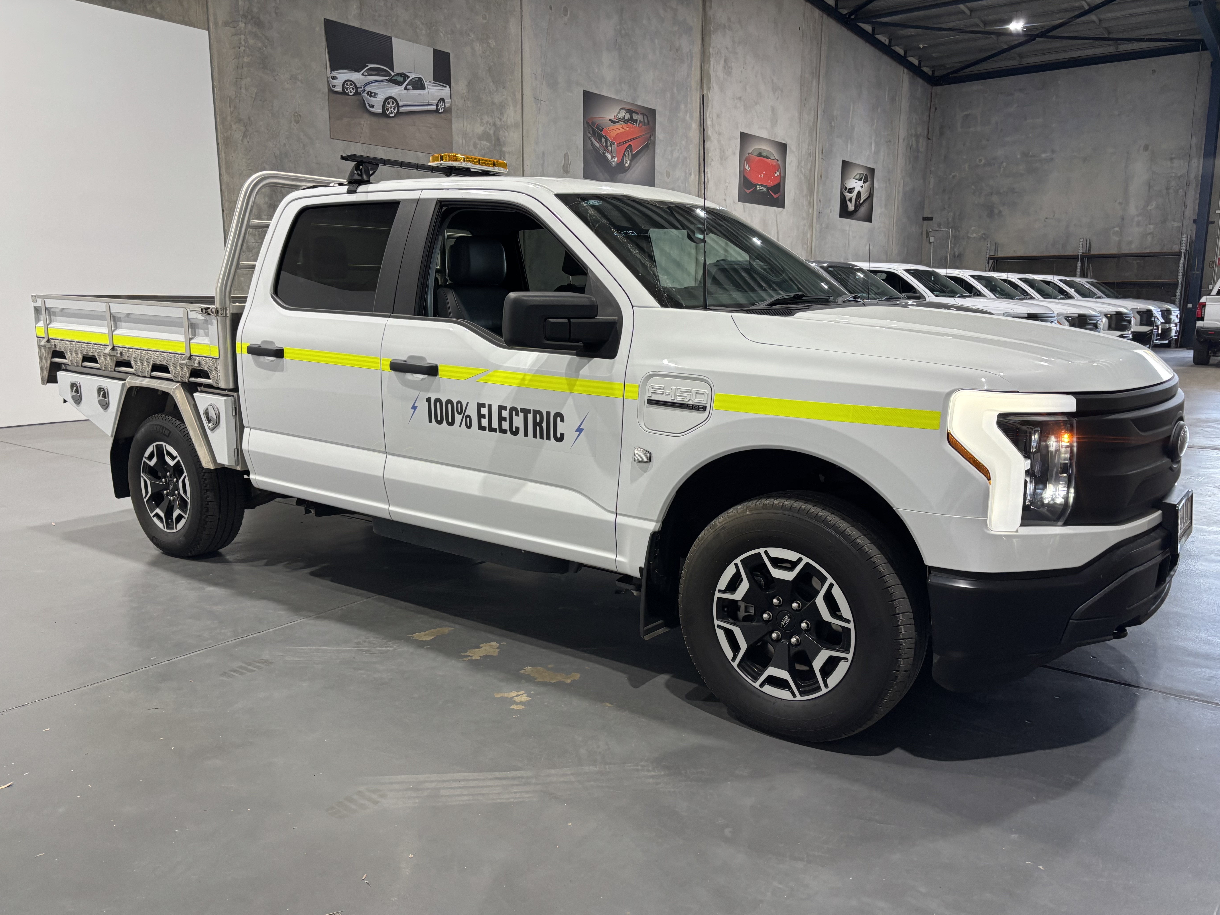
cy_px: 472
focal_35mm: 27
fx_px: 952
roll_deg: -0.6
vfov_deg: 51.3
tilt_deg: -8.8
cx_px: 614
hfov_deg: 65.3
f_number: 1.6
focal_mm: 5.96
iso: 125
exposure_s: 1/101
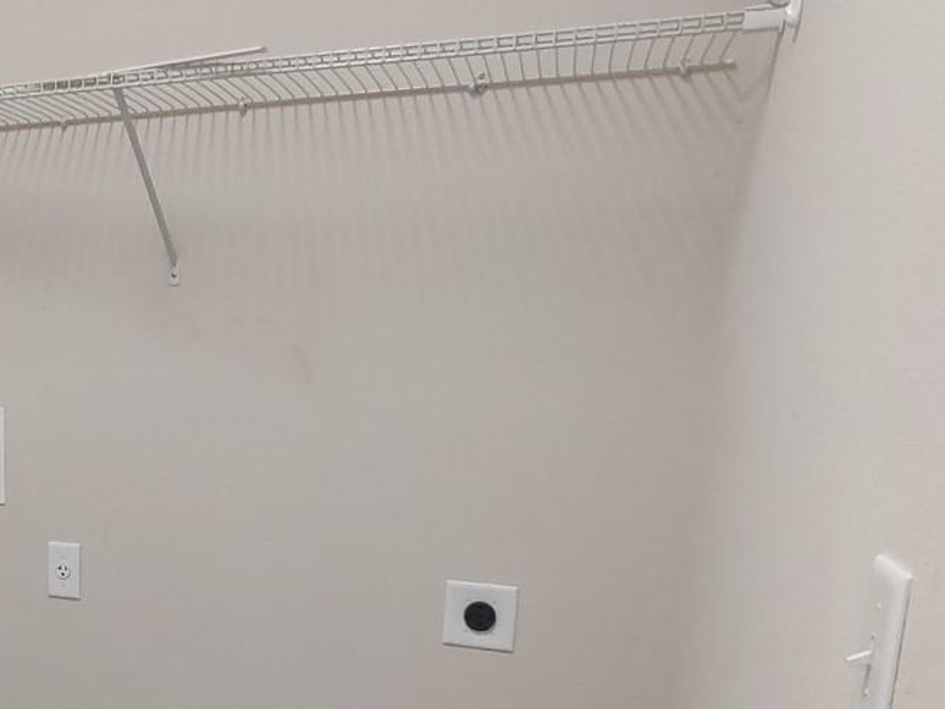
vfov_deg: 36.0
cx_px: 88
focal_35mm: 39
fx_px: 1065
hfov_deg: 43.6
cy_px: 530
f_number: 2.2
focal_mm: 1.66
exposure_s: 1/60
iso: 631
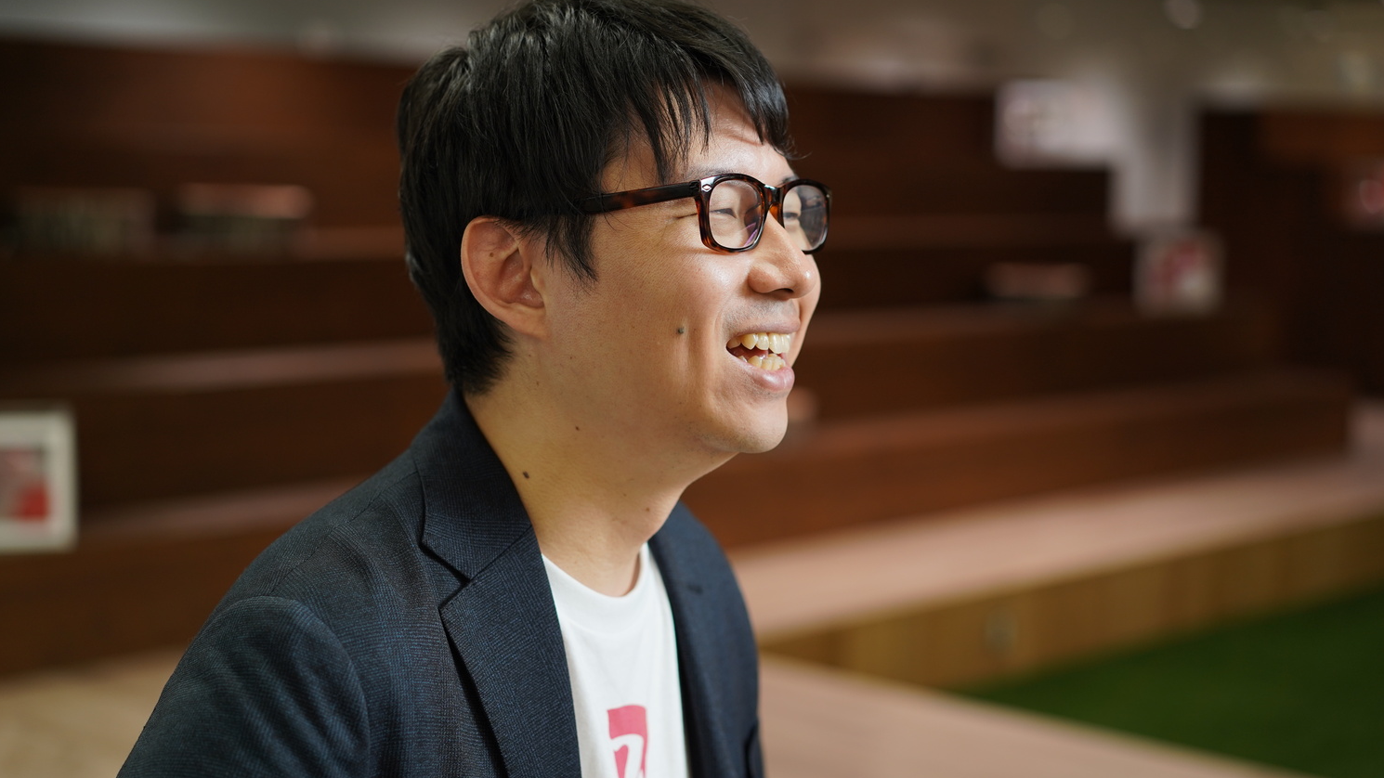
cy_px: 421
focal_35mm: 58
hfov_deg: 36.0
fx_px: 2128
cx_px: 692
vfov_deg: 20.7
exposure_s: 1/200
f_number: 2.5
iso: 250
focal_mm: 55
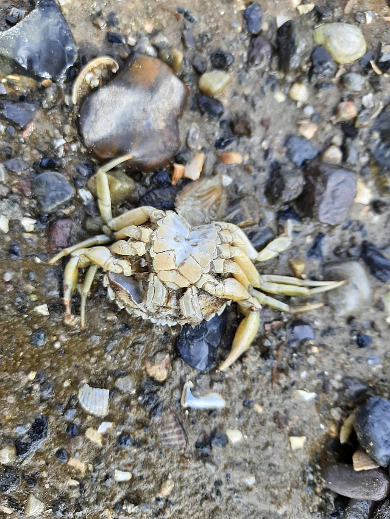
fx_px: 375
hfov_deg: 54.9
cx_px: 195
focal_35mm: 25
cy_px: 260
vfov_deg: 69.4
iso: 100
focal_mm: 4.6
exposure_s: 1/117
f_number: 2
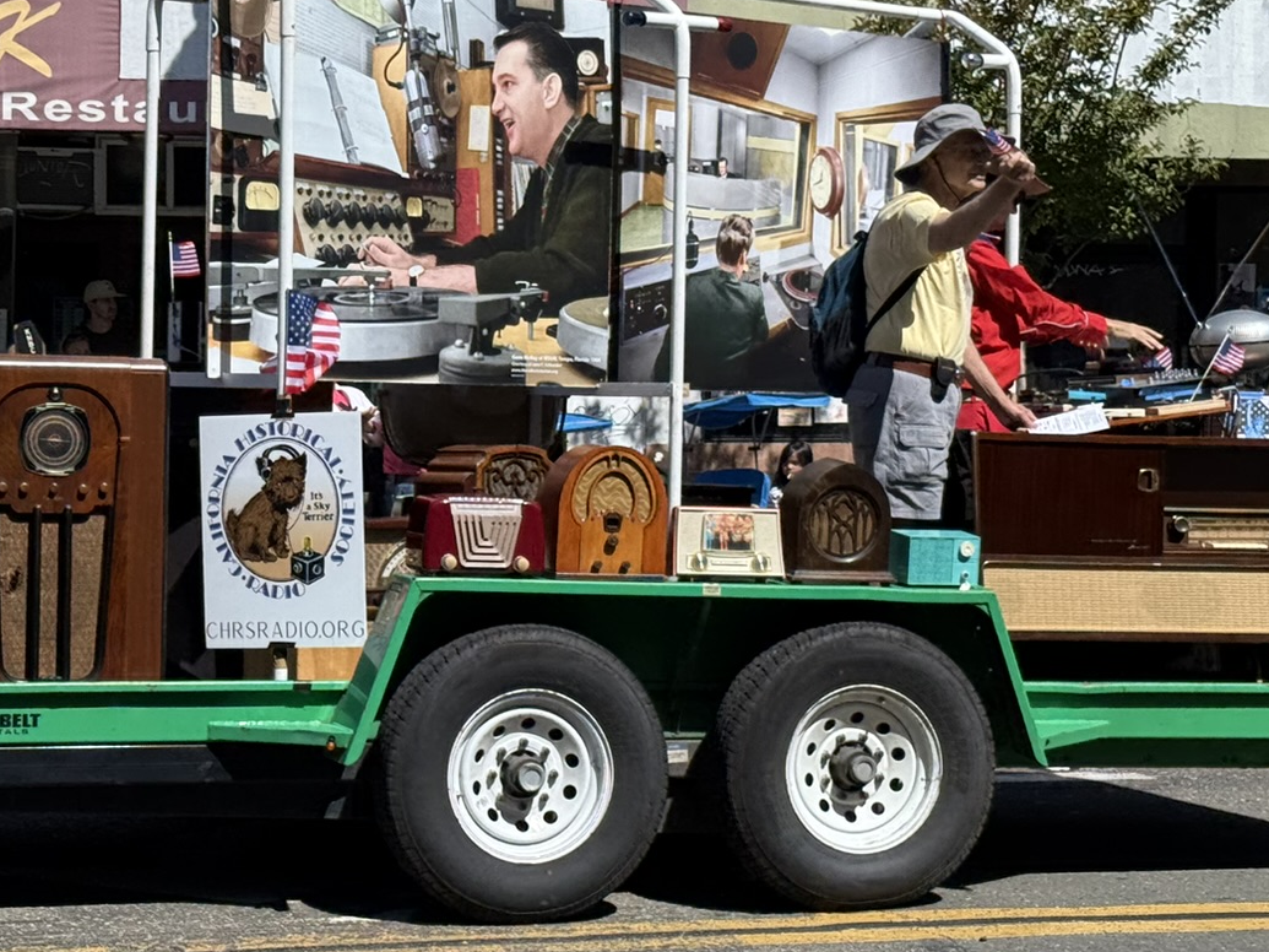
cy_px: 426
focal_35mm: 95
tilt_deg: -1.1
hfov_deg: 20.6
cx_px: 441
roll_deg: -0.4
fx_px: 3482
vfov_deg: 15.6
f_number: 1.78
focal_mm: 6.76
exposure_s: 1/5587
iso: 64
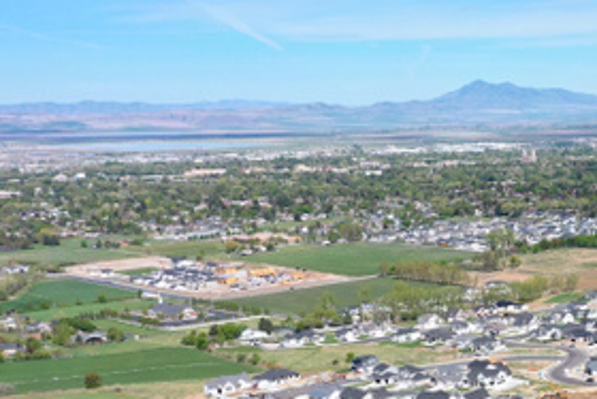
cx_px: 644
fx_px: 1062
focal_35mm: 64
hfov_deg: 28.7
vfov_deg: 20.7
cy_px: 372
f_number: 5.6
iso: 100
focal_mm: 10.26
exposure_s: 1/400
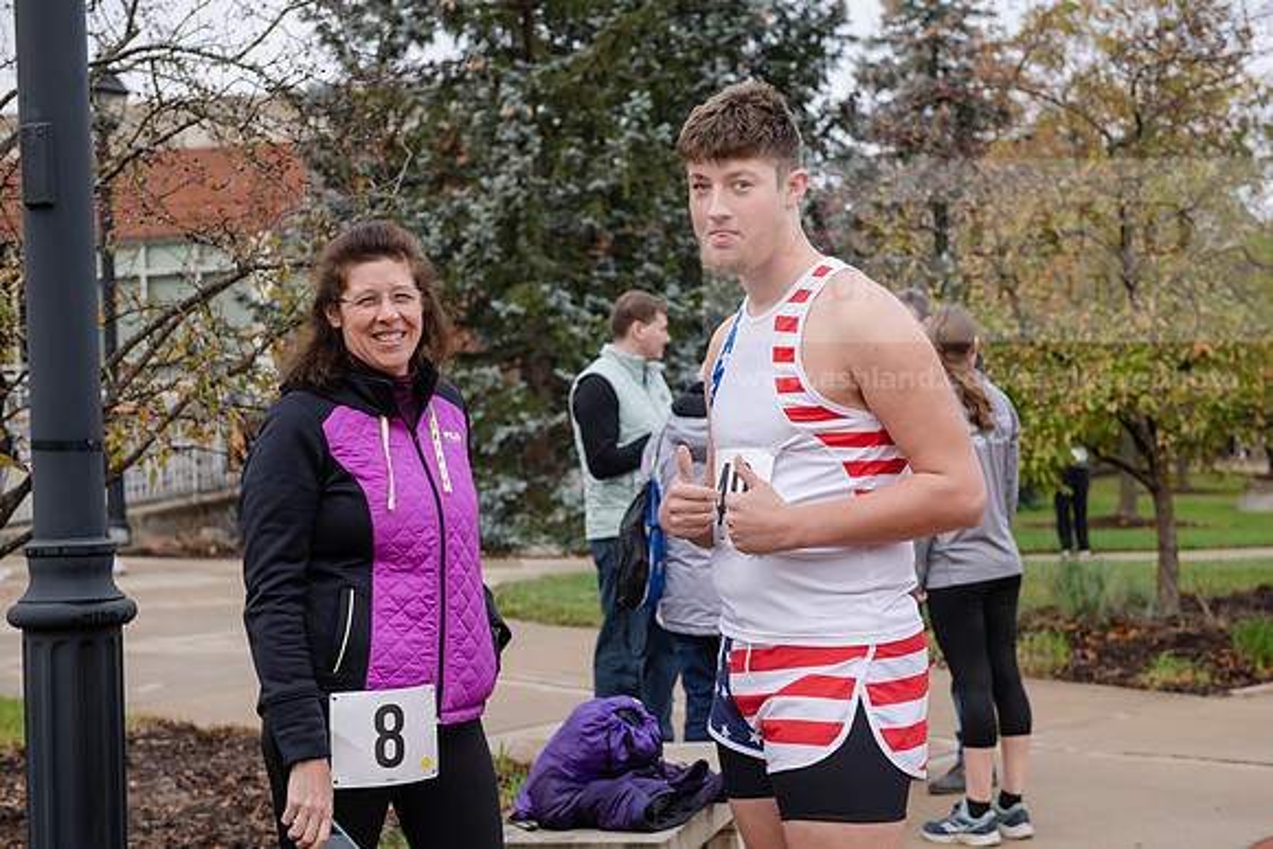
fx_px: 2051
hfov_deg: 34.5
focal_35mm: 58
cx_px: 636
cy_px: 424
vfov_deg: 23.4
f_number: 5
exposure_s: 1/320
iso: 400
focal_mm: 58
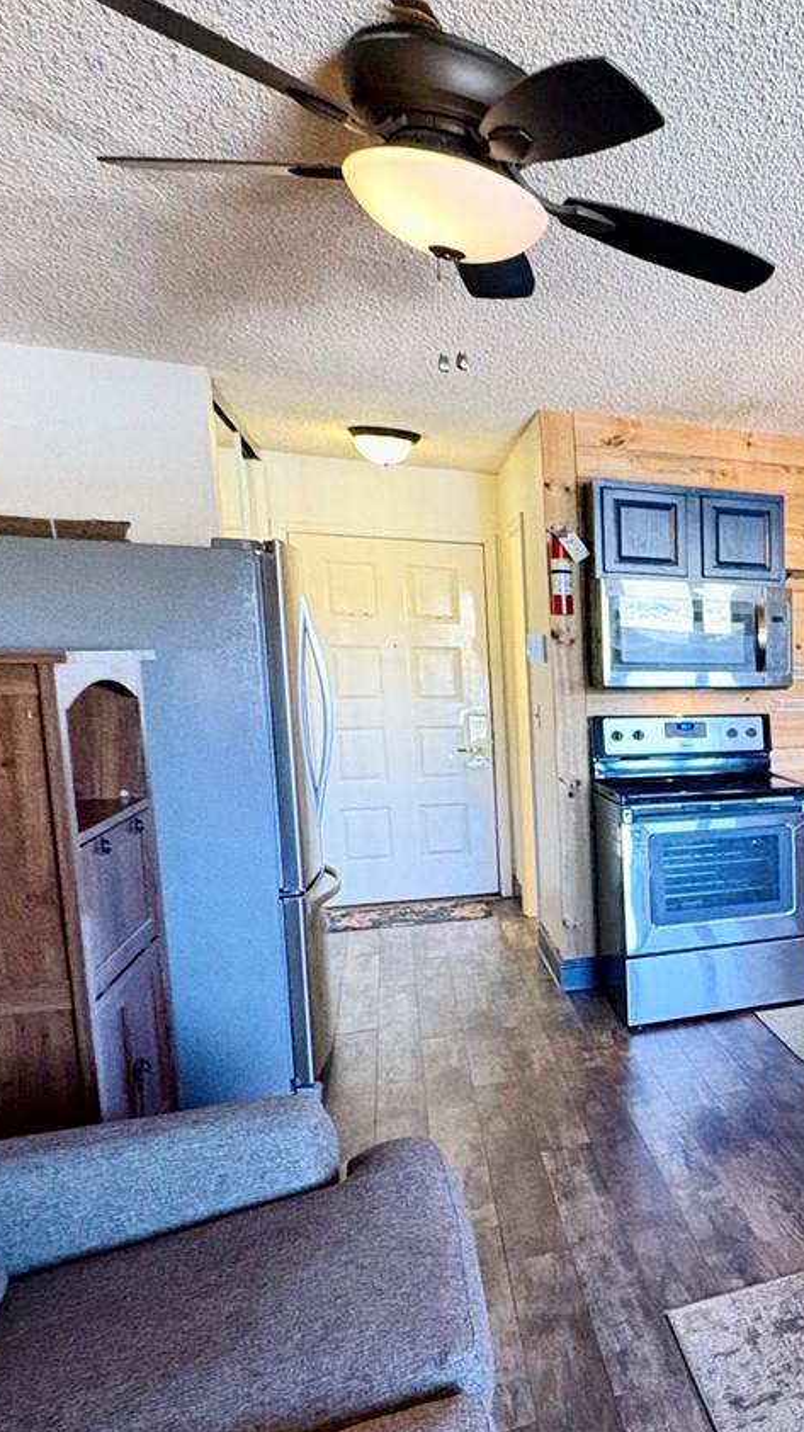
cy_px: 798
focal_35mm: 29
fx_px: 1100
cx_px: 1037
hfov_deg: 31.4
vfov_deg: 65.9
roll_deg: -1.0
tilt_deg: -7.8
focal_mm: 2.22
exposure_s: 1/60
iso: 500
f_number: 2.2
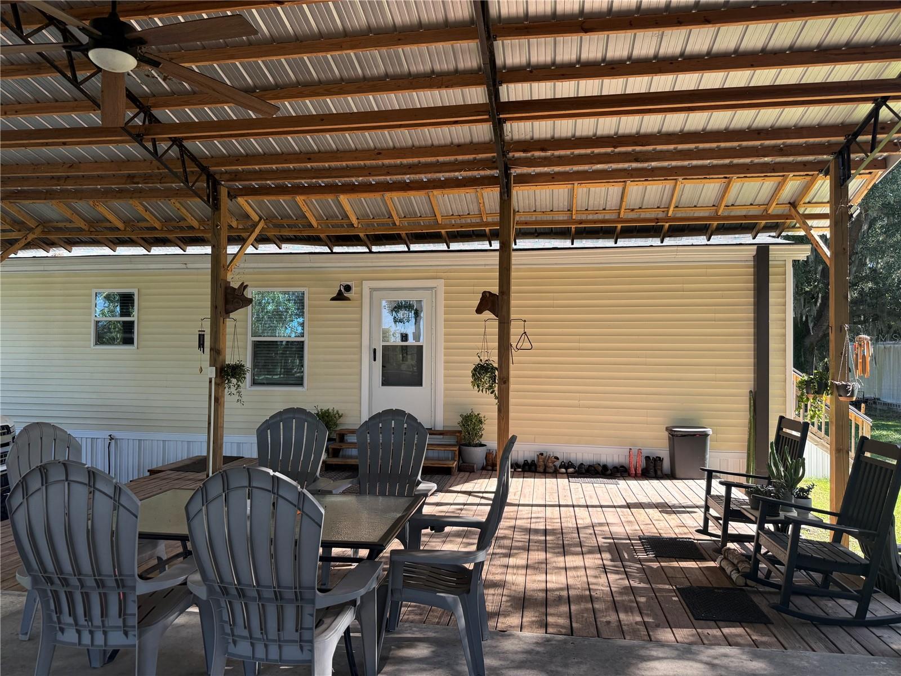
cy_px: 338
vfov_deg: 56.8
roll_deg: +0.2
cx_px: 450
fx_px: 625
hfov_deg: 71.6
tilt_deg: +1.2
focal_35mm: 24
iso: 100
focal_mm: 6.76
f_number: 1.78
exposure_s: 1/414
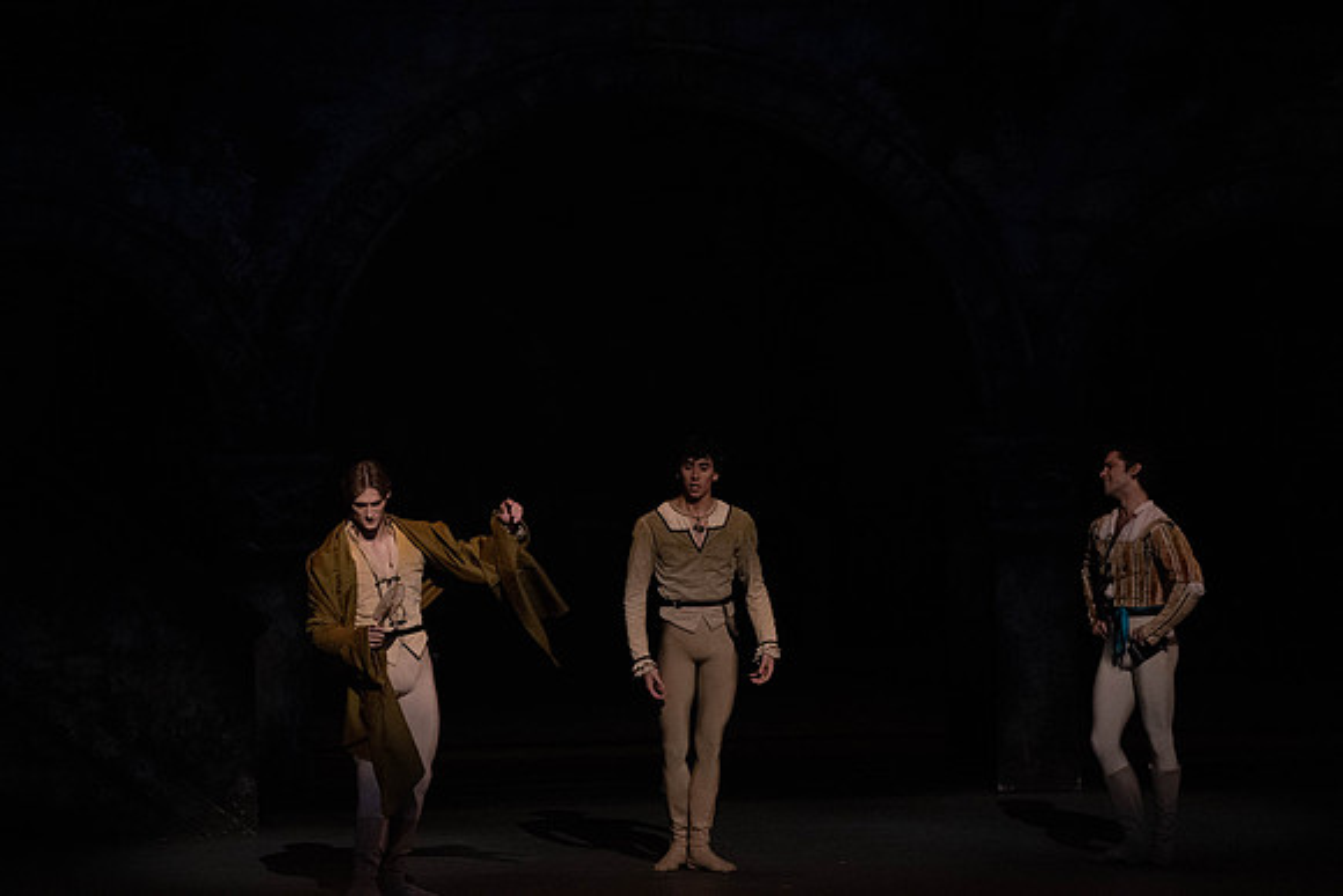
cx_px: 672
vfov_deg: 5.4
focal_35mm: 253
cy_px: 448
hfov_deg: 8.1
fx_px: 9440
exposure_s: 1/250
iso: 8000
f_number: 5.6
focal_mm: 253
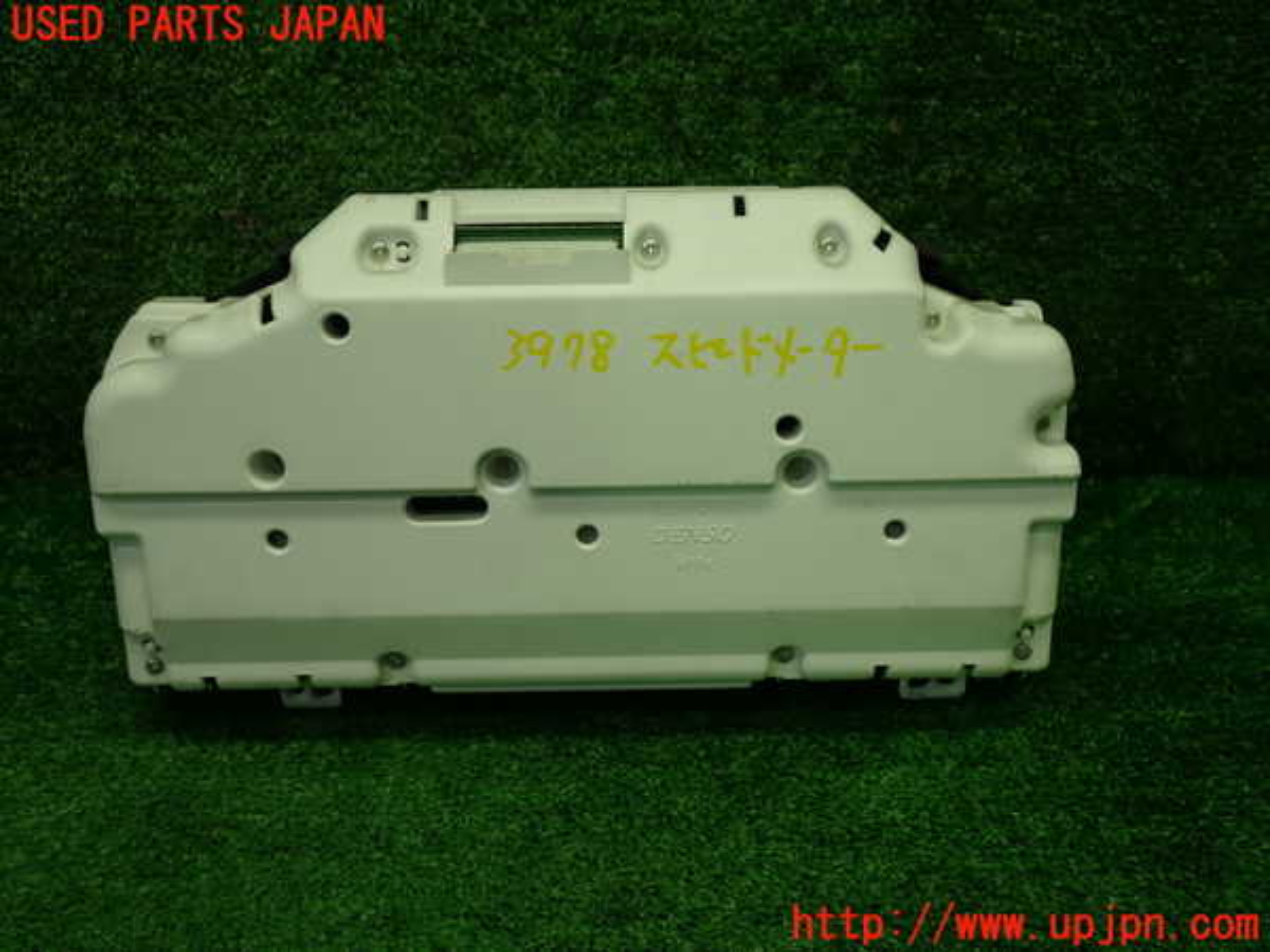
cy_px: 476
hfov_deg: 51.4
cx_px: 635
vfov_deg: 39.7
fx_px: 1321
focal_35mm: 36
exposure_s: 1/80
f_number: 2.5
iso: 100
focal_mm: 6.37
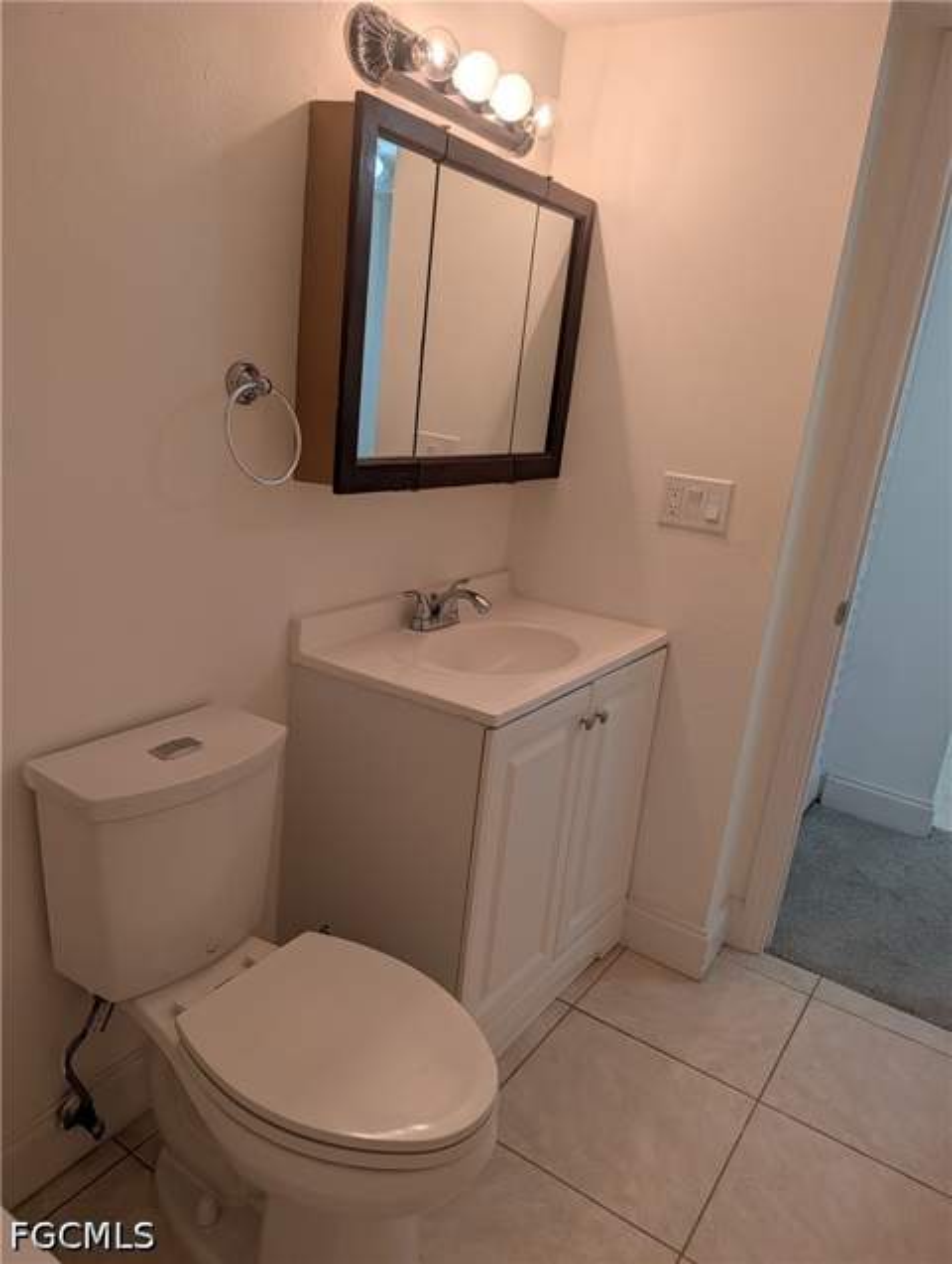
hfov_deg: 57.0
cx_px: 476
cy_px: 632
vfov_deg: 71.5
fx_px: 877
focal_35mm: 24
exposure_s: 1/120
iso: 18
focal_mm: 6.9
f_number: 1.68
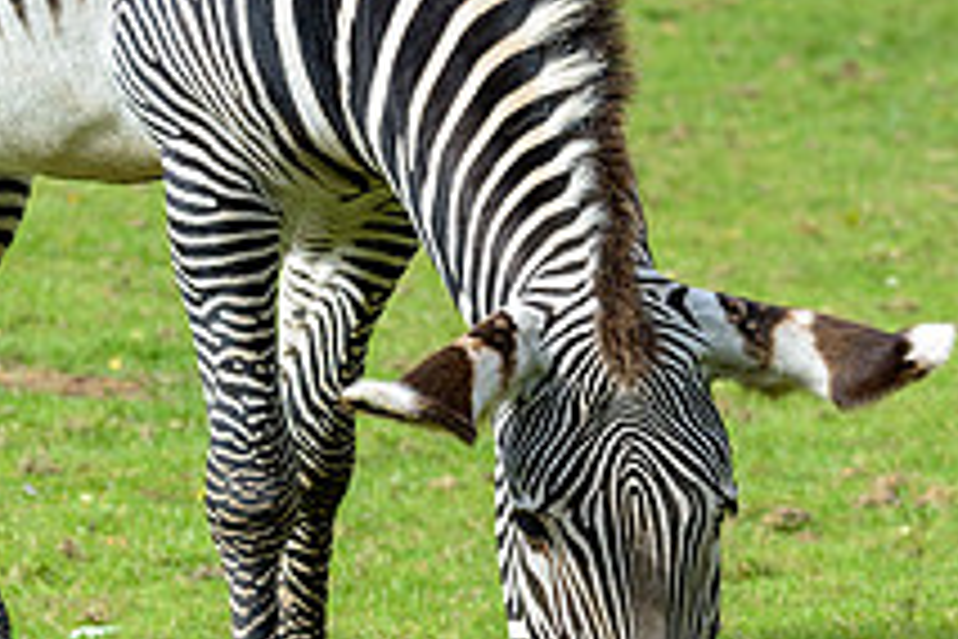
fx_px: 10165
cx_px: 567
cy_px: 305
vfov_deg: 3.6
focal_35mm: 382
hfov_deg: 5.4
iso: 400
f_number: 4.8
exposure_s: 1/1250
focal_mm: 120
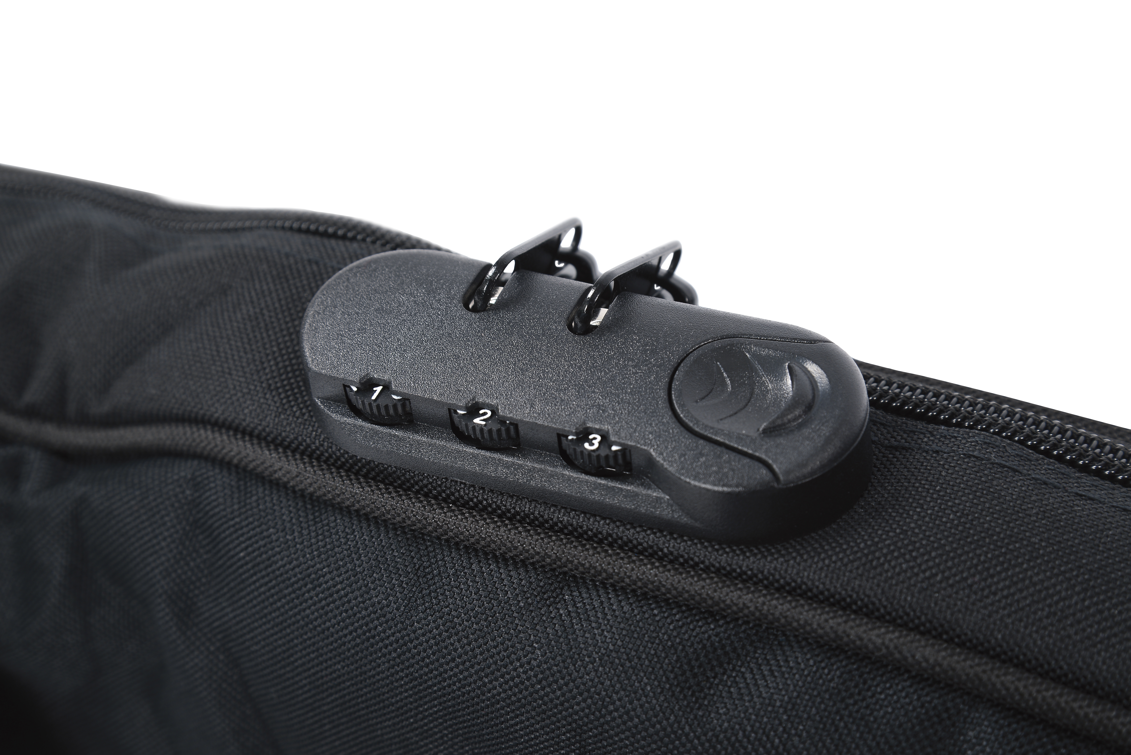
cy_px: 378
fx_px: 2671
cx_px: 566
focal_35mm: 85
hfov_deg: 23.9
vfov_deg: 16.1
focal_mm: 85
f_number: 10
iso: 100
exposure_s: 1/100
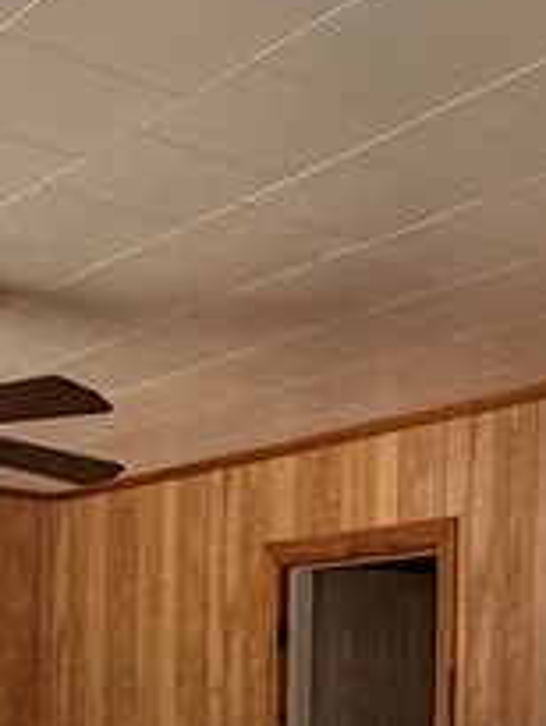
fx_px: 1471
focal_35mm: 70
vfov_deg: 25.7
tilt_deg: -3.9
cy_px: 800
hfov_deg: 21.0
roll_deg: -1.2
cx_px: 312
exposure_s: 1/60
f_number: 2.2
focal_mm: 2.22
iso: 250
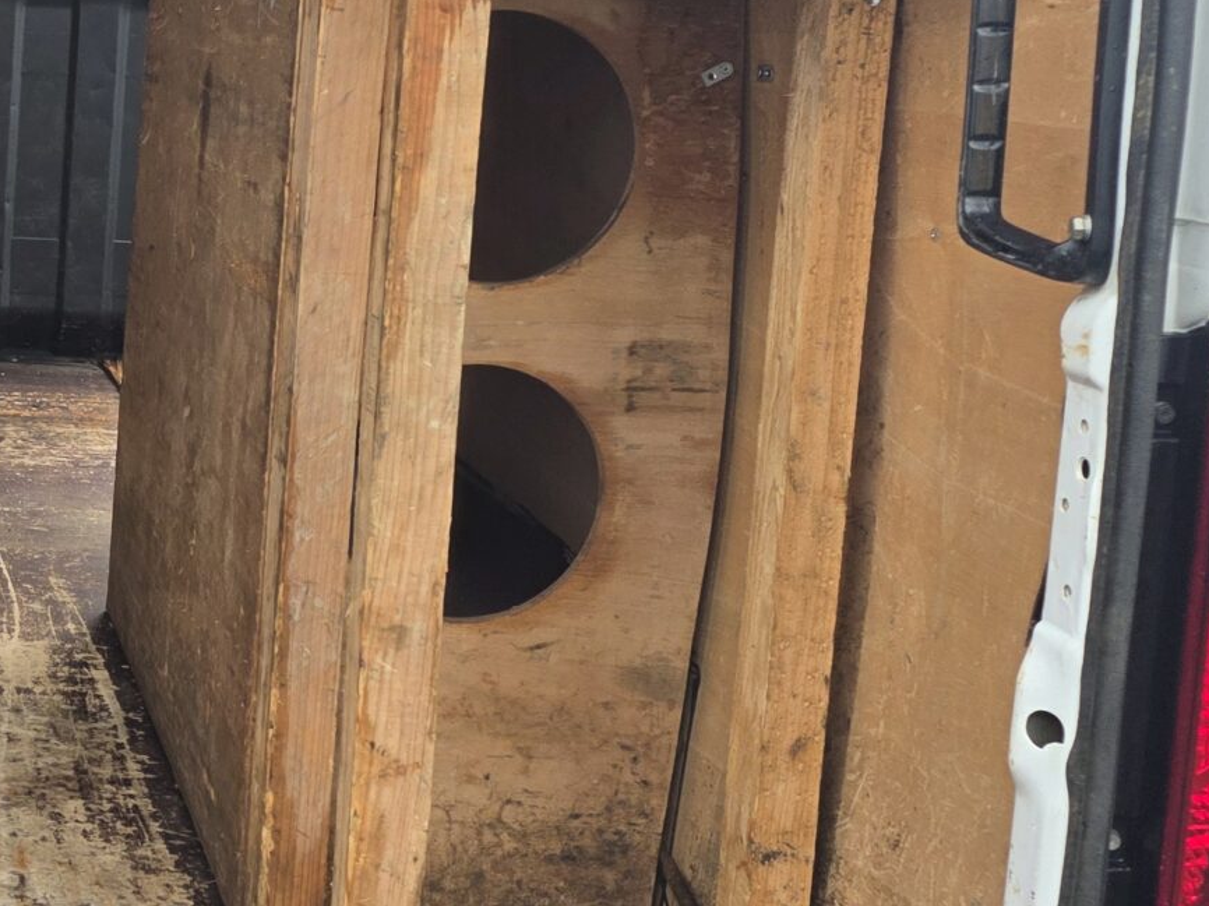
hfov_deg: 25.8
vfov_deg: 21.5
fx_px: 2374
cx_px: -214
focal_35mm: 68
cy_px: 282
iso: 50
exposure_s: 1/180
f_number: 1.7
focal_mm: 6.25
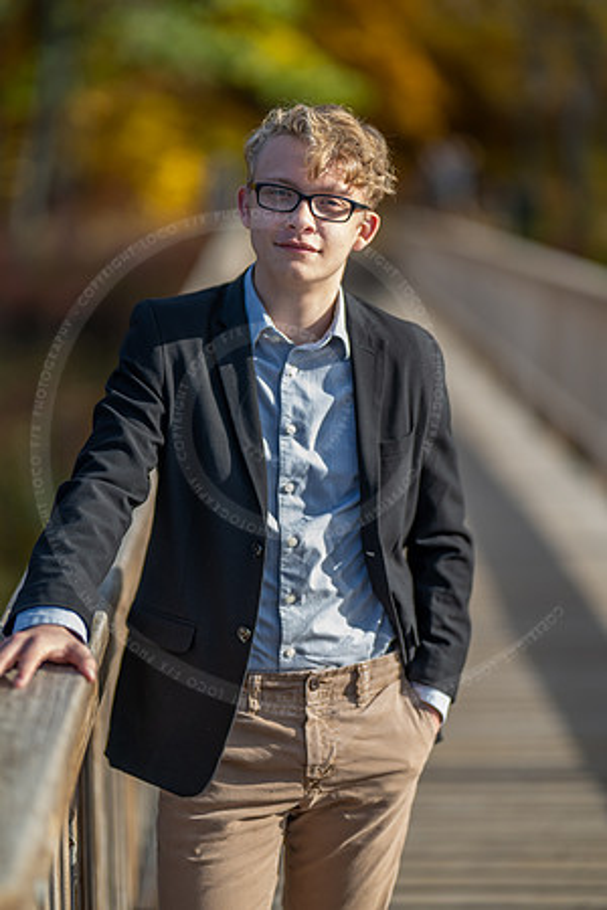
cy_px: 455
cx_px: 304
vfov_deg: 23.9
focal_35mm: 85
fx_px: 2150
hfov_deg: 16.1
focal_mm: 85
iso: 50
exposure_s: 1/1600
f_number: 1.2
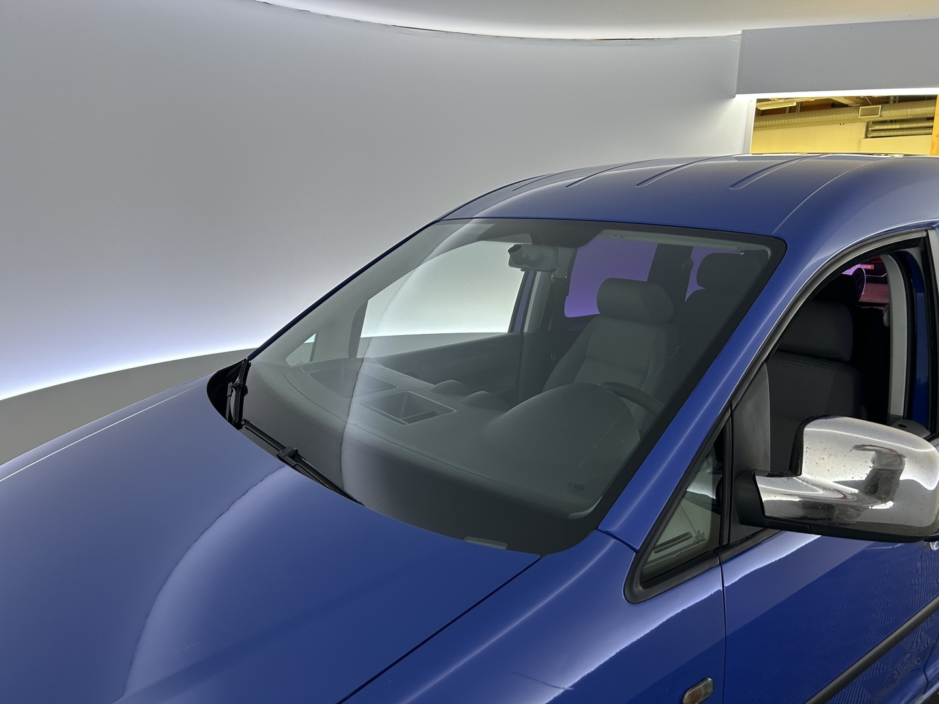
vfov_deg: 53.1
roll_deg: -0.4
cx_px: 470
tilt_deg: -8.5
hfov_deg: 67.3
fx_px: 705
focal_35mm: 26
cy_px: 352
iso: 100
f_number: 1.5
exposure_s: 1/50
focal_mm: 5.7
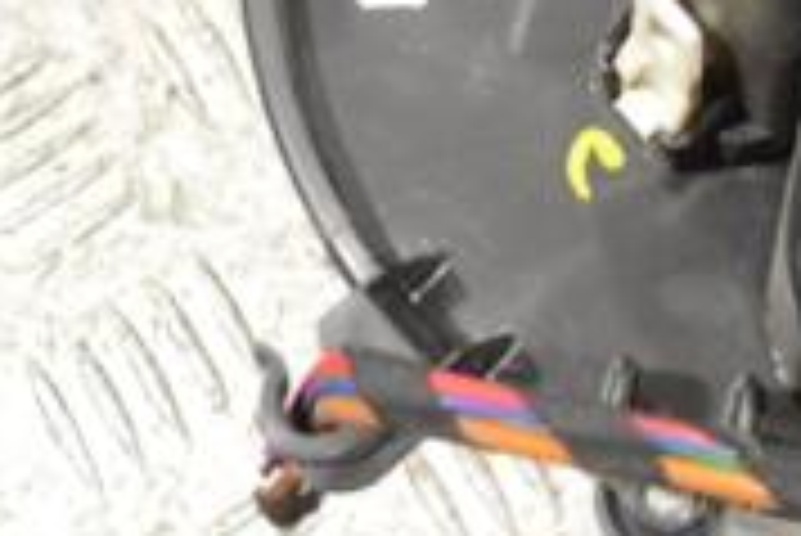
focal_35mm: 111
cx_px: 986
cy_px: -194
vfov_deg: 12.0
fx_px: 2472
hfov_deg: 17.5
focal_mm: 22
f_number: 3.8
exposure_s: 1/30
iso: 220
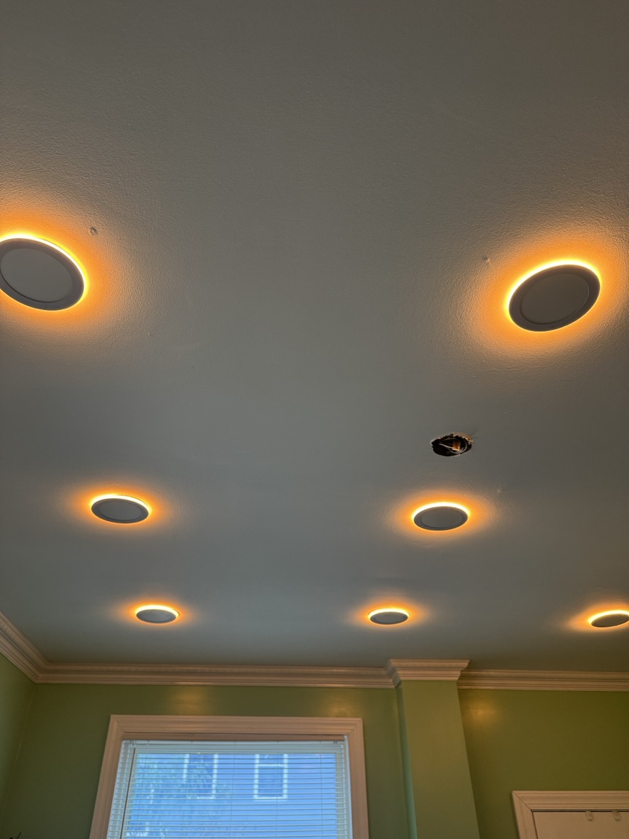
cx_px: 314
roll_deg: +0.9
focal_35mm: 24
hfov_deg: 56.8
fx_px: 581
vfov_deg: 71.6
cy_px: 420
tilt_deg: +37.0
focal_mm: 6.76
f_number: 1.78
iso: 200
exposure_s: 1/114
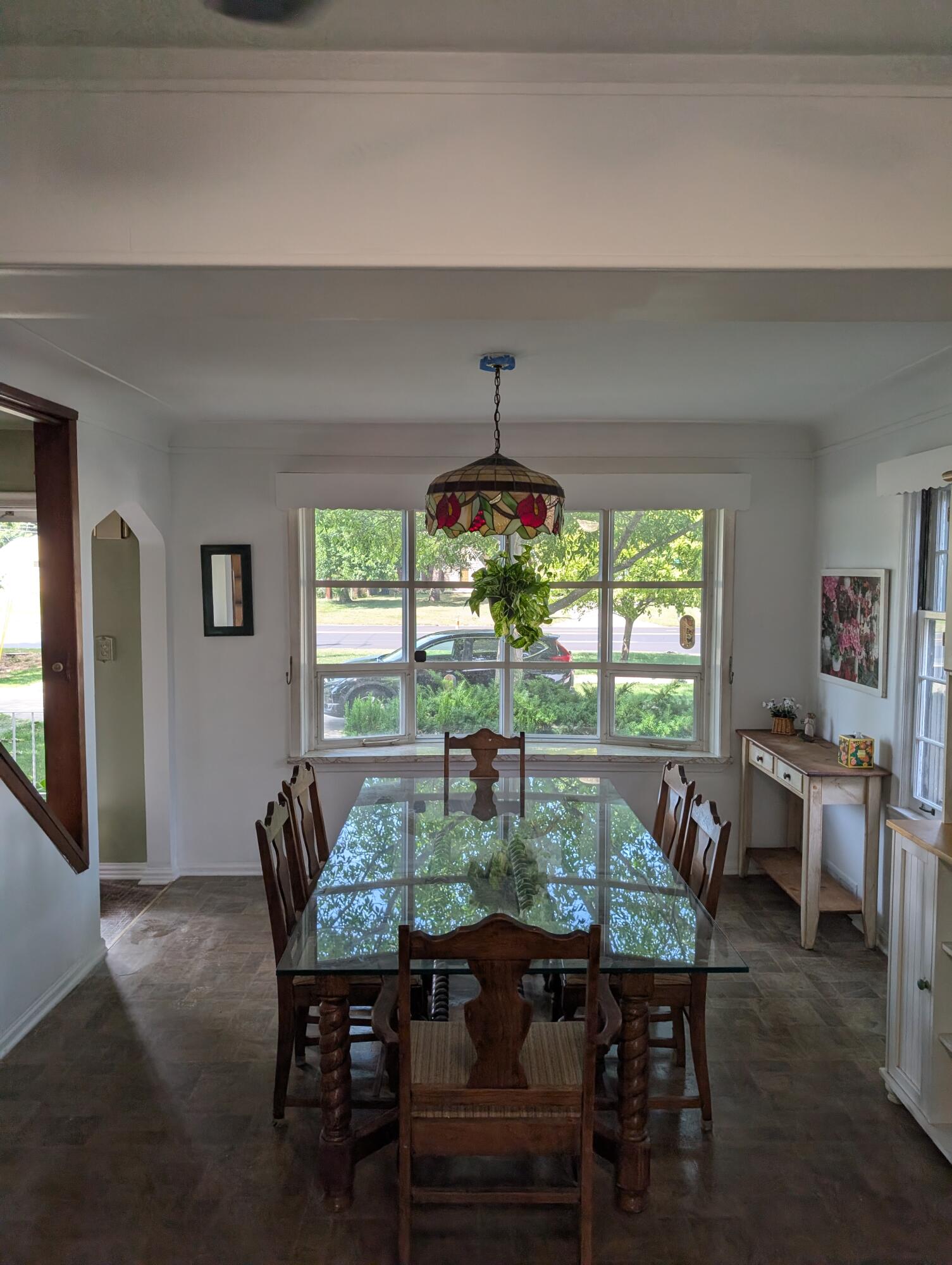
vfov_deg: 71.5
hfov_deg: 56.9
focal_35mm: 24
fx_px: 878
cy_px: 632
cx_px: 476
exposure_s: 1/120
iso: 71
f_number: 1.68
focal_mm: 6.9
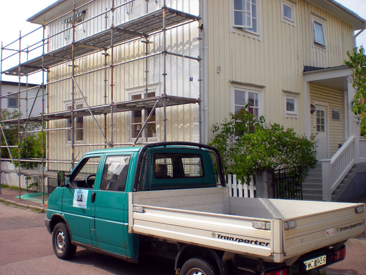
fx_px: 402
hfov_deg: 49.0
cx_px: 183
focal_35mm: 38
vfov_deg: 37.7
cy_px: 138
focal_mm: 6.3
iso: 89
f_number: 4.6
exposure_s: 1/345
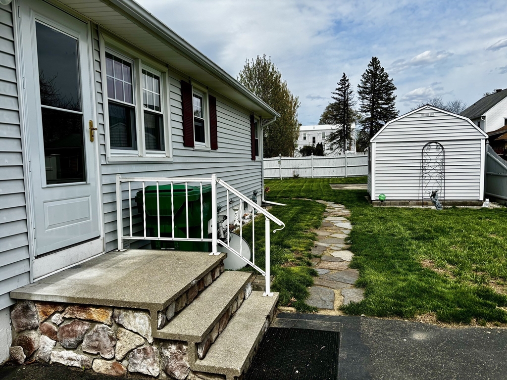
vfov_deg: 53.1
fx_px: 381
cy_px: 190
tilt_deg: -5.2
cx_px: 254
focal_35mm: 26
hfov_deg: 67.3
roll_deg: +0.7
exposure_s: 1/4082
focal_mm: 5.96
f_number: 1.6
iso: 50
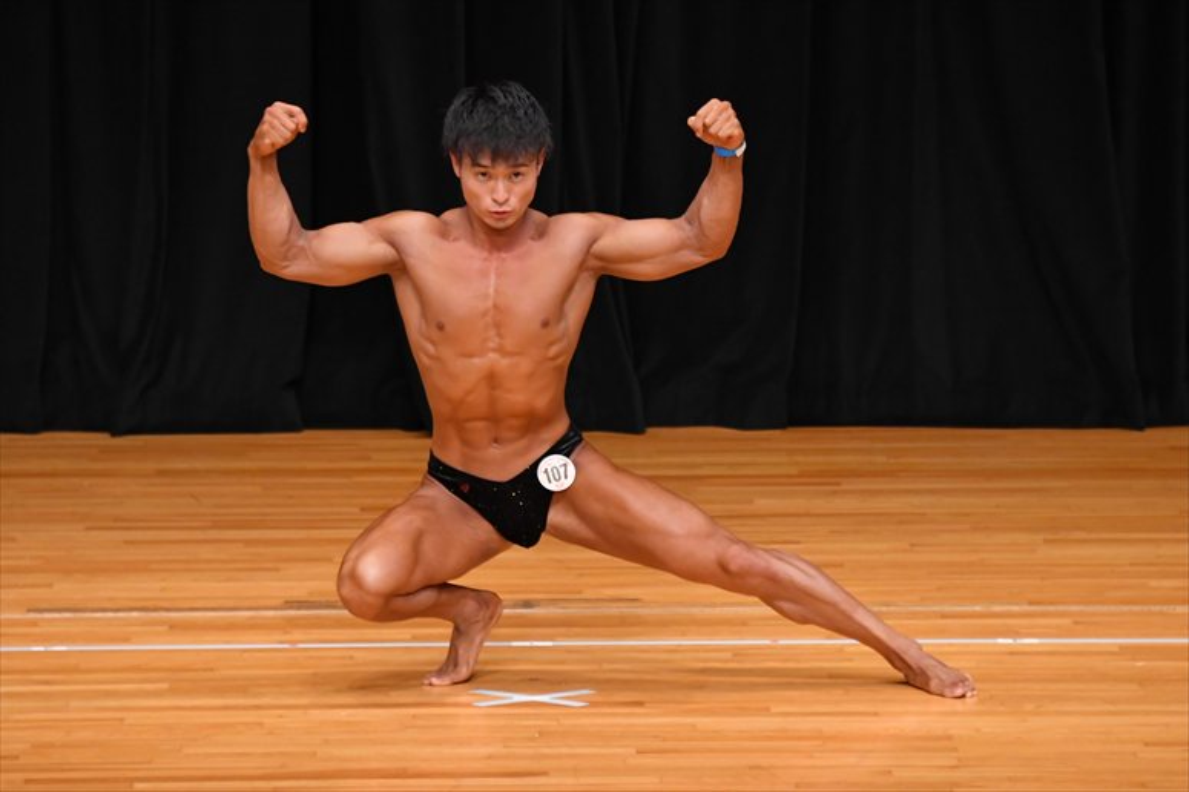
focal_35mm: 345
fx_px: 11389
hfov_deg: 6.0
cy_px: 396
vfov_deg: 4.0
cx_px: 594
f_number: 5.6
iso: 3200
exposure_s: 1/400
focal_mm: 230
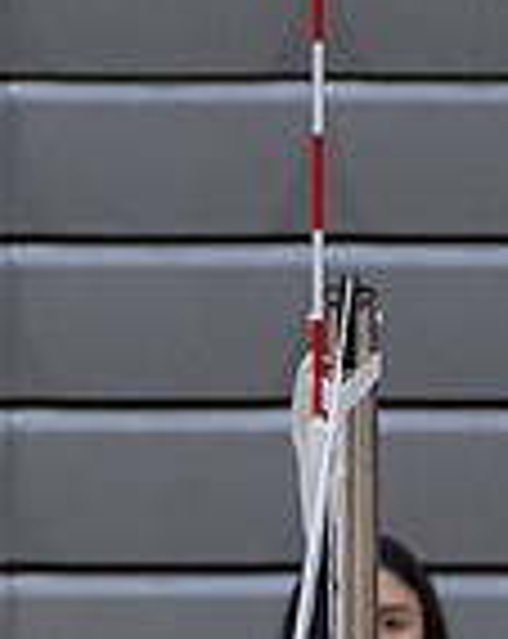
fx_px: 19401
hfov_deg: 1.5
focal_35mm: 1029
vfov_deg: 1.9
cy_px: 1580
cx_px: -277
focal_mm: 135
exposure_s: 1/1000
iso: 5600
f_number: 3.2
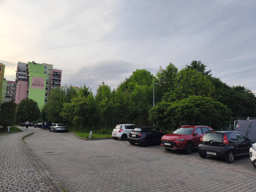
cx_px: 128
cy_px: 96
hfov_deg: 73.9
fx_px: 170
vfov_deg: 58.9
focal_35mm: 23
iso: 50
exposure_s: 1/452
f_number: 1.65
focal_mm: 6.18
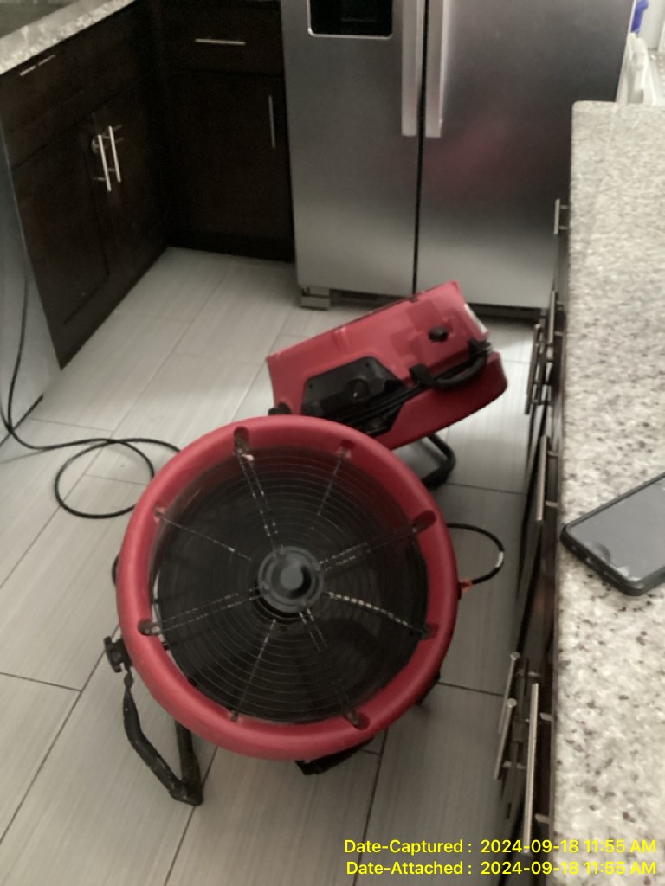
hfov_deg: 45.4
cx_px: 332
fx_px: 794
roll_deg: +1.5
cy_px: 443
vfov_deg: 58.4
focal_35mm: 31
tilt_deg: -42.0
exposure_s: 1/15
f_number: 2.4
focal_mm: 3.3
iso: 800
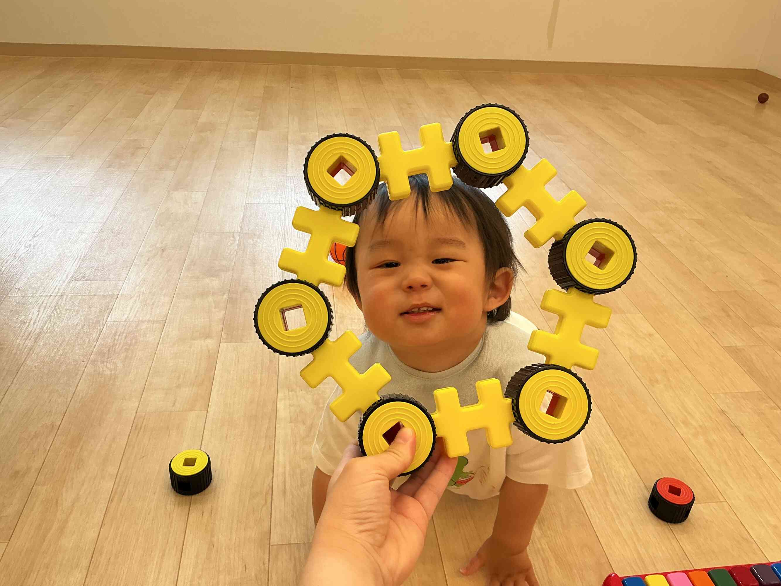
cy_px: 293
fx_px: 654
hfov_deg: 61.7
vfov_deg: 48.2
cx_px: 390
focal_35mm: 29
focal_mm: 3
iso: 20
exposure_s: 1/120
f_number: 1.8
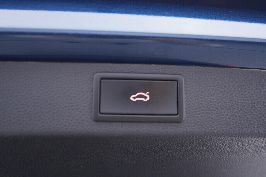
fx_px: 266
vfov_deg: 36.9
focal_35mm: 36
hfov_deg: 53.1
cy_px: 88
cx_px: 133
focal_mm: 24
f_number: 2.8
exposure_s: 1/40
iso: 250
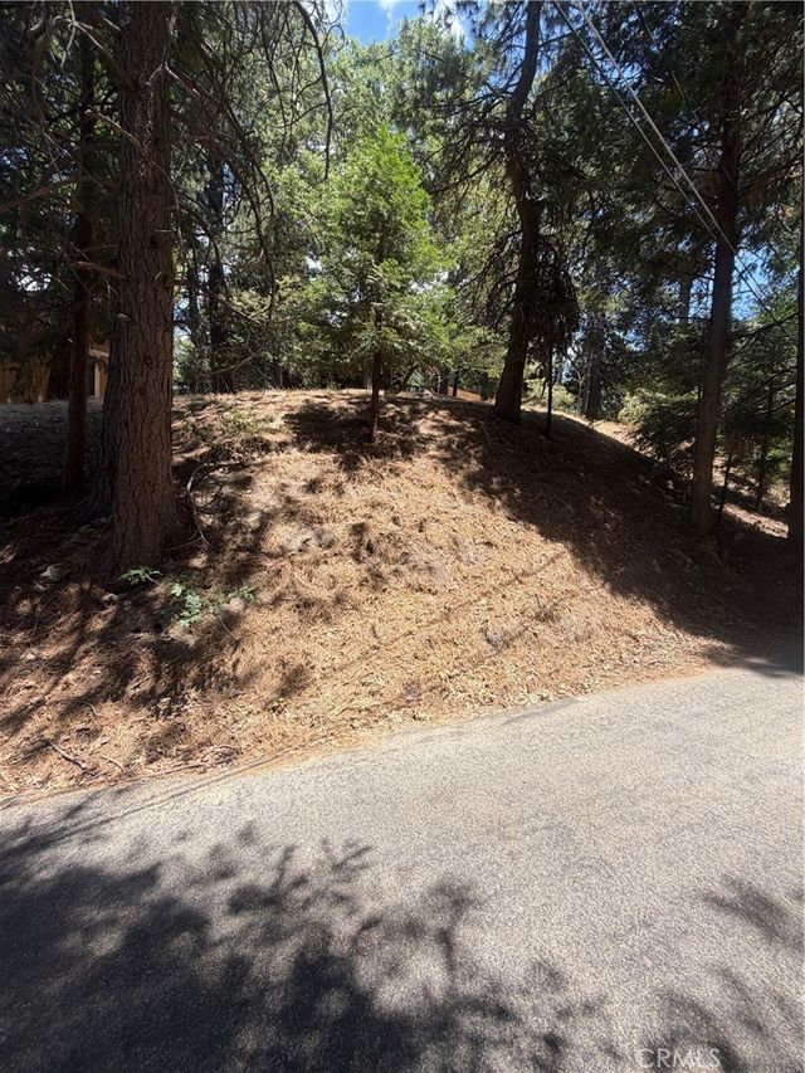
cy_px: 536
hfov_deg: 85.7
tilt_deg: -3.9
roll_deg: -2.4
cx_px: 402
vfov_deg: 102.1
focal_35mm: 14
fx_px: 434
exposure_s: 1/651
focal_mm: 2.22
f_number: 2.2
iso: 40
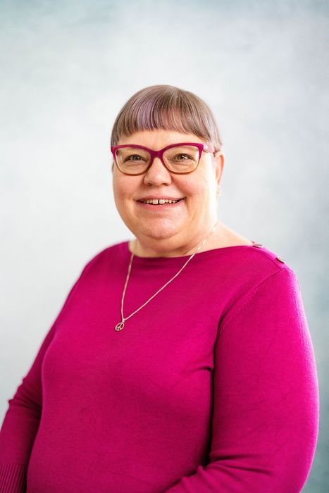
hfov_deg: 27.0
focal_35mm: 50
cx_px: 164
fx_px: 685
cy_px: 246
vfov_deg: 39.6
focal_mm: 50
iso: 2000
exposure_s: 1/1250
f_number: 1.2
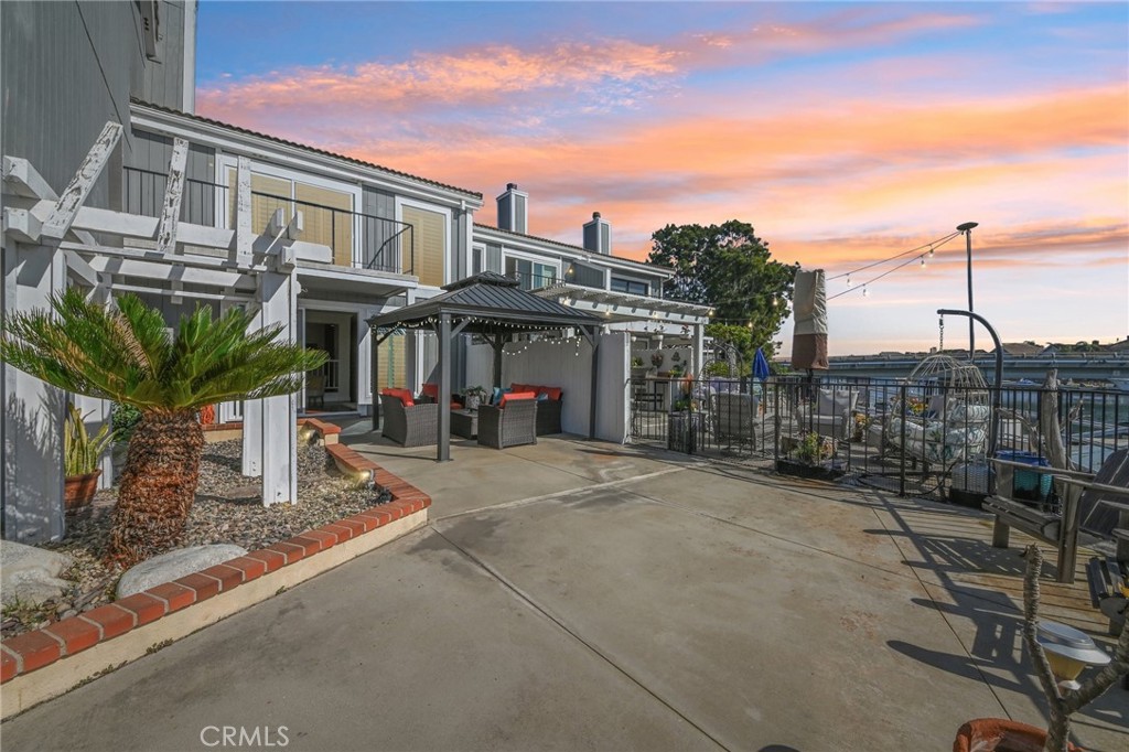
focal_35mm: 14
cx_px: 564
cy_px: 376
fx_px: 439
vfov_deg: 81.2
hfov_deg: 104.3
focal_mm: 14
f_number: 22
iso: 250
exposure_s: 1/160
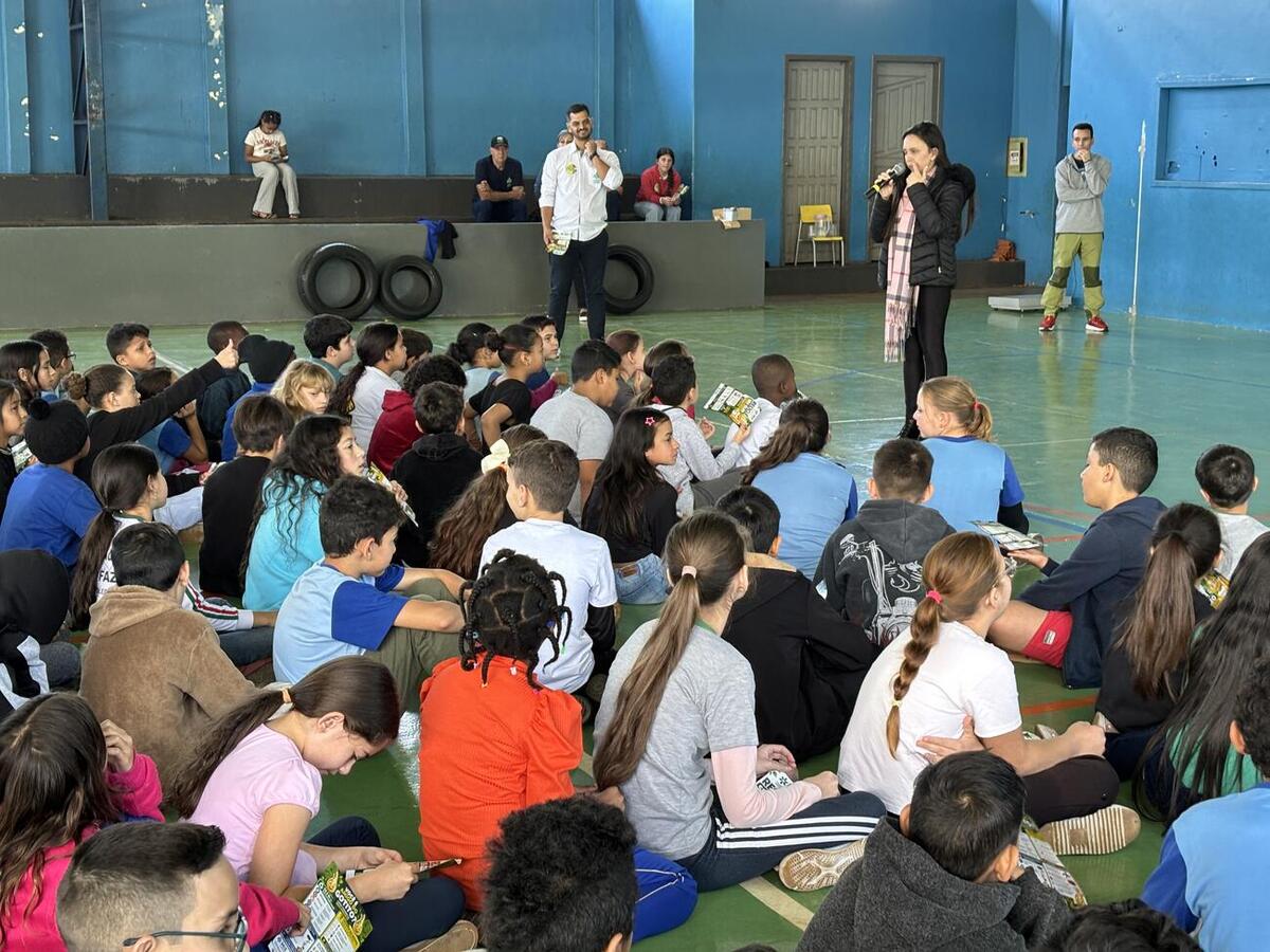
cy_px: 476
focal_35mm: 52
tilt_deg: -8.6
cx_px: 635
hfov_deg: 36.8
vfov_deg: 28.0
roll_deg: -0.4
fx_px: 1908
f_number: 1.6
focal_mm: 5.96
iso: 80
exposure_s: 1/60
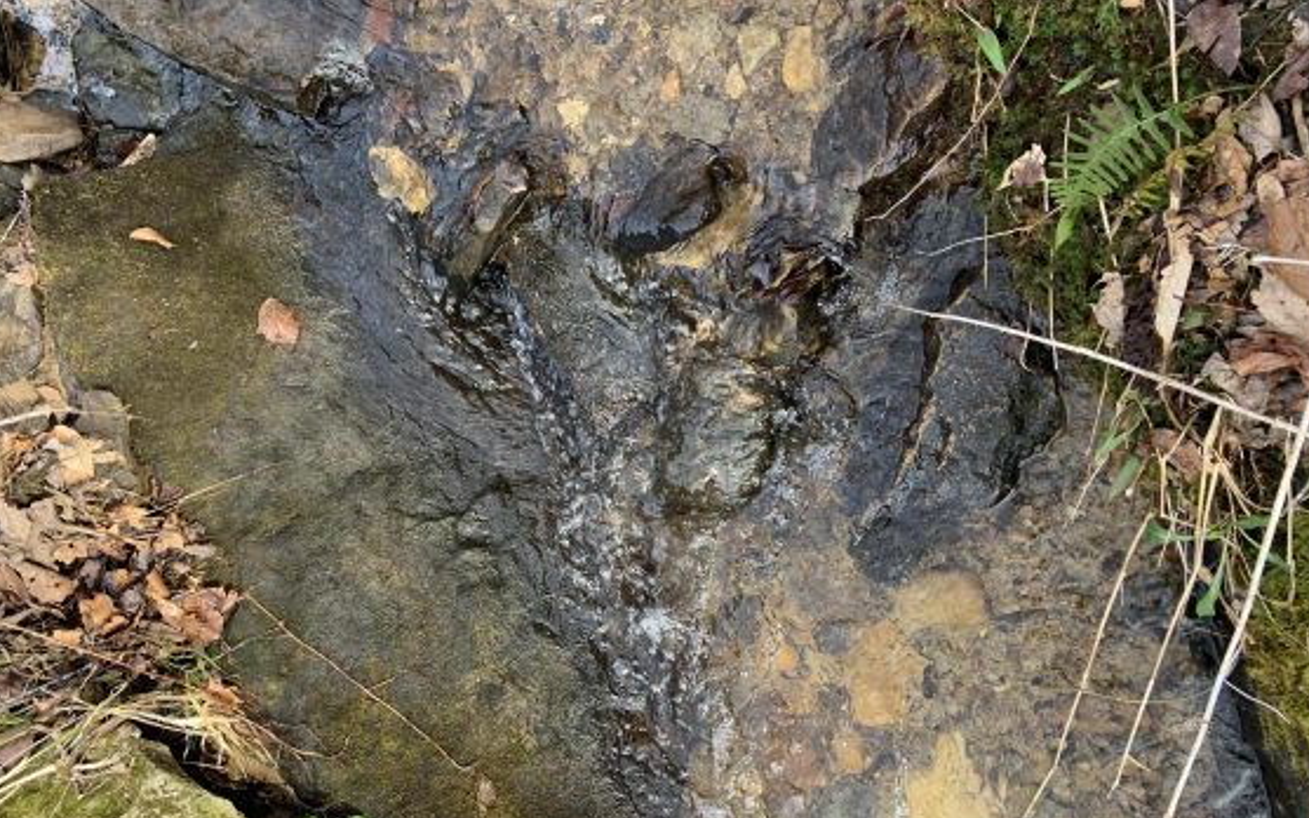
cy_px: 472
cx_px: 617
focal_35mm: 33
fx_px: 1177
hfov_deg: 58.1
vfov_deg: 38.2
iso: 40
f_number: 1.8
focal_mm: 4.25
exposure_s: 1/121
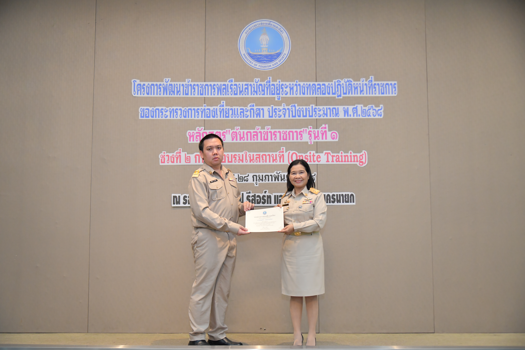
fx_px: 671
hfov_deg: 42.7
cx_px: 262
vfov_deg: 29.2
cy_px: 175
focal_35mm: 46
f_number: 4
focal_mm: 46
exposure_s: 1/200
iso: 2500
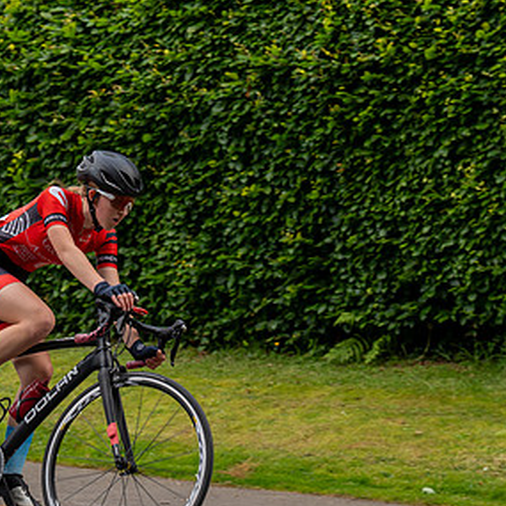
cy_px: 303
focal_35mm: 121
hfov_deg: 14.3
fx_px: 2001
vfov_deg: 14.4
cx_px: 78
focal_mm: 70
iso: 400
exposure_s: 1/640
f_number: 4.5
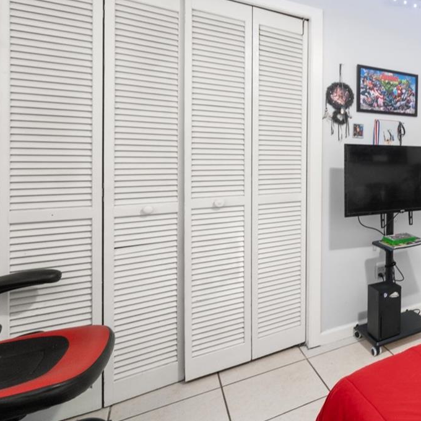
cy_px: 150
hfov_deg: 45.6
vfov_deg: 63.8
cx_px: 478
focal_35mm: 24
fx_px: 330
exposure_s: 1.3
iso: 400
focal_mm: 12
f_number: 11
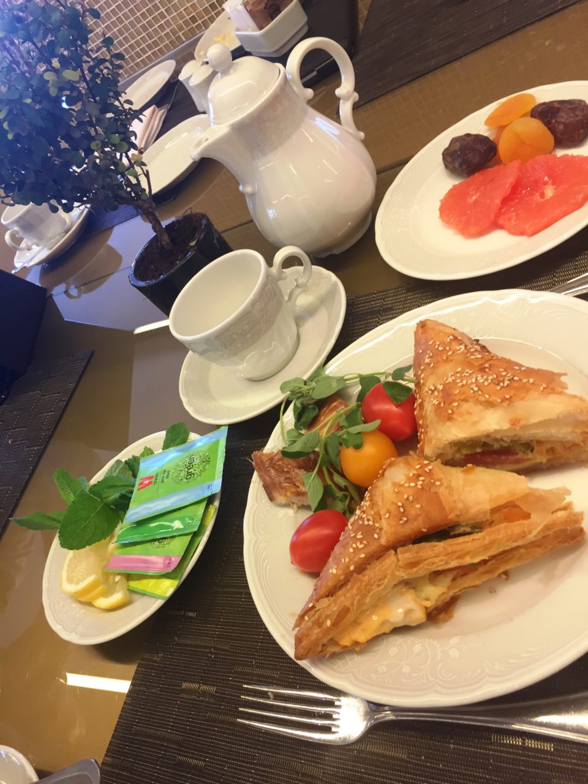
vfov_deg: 61.7
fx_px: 657
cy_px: 392
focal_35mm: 29
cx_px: 294
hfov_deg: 48.2
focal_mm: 4.15
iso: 80
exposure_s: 1/33
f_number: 2.2
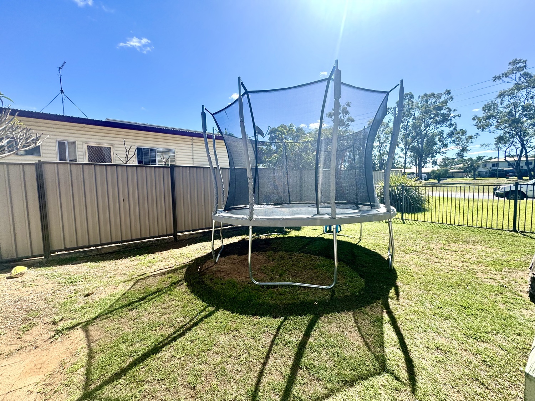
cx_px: 268
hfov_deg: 102.1
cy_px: 200
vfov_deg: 85.7
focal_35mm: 14
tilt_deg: +0.2
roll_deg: +0.6
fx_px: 216
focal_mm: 2.22
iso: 50
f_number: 2.2
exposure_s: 1/707
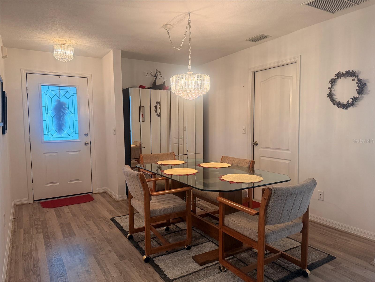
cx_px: 188
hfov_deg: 71.6
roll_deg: +0.9
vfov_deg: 56.8
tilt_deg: -4.0
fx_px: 260
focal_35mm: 24
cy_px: 141
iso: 320
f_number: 1.78
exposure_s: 1/120
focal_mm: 6.76
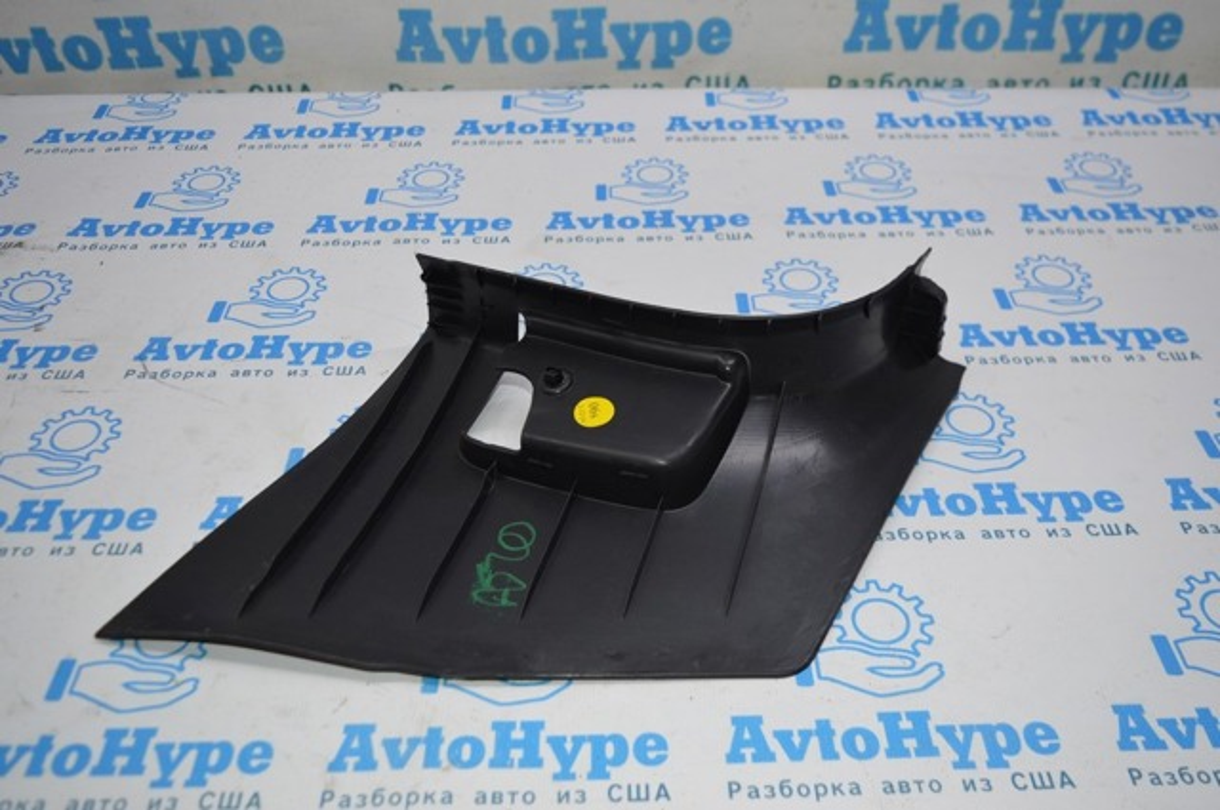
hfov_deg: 57.3
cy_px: 405
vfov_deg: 39.9
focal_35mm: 33
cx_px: 610
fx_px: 1117
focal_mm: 22
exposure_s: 1/125
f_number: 4
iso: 360
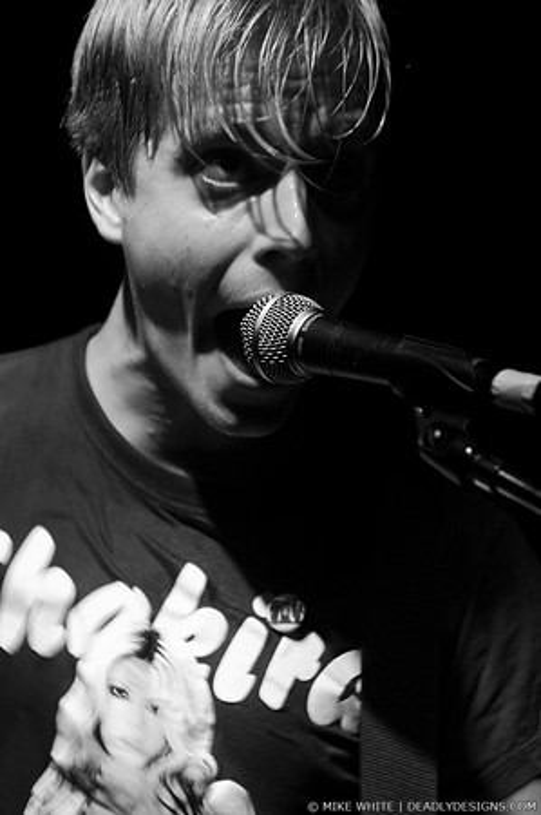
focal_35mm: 105
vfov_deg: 19.5
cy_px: 408
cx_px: 270
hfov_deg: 13.0
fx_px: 2372
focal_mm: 70
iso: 800
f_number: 3.2
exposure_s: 1/25
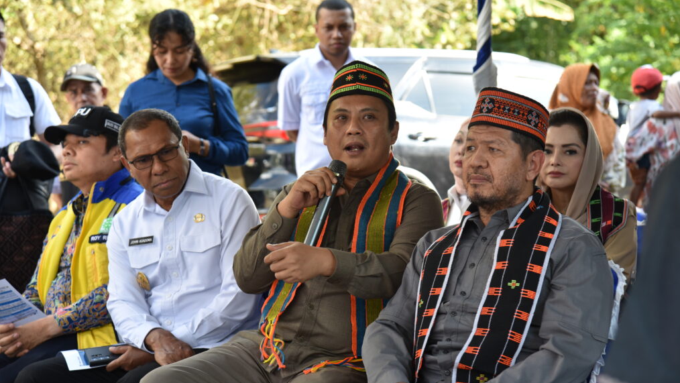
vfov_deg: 13.3
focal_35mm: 91
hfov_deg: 23.4
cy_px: 203
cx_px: 343
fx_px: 1641
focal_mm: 86
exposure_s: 1/200
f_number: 5
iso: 400
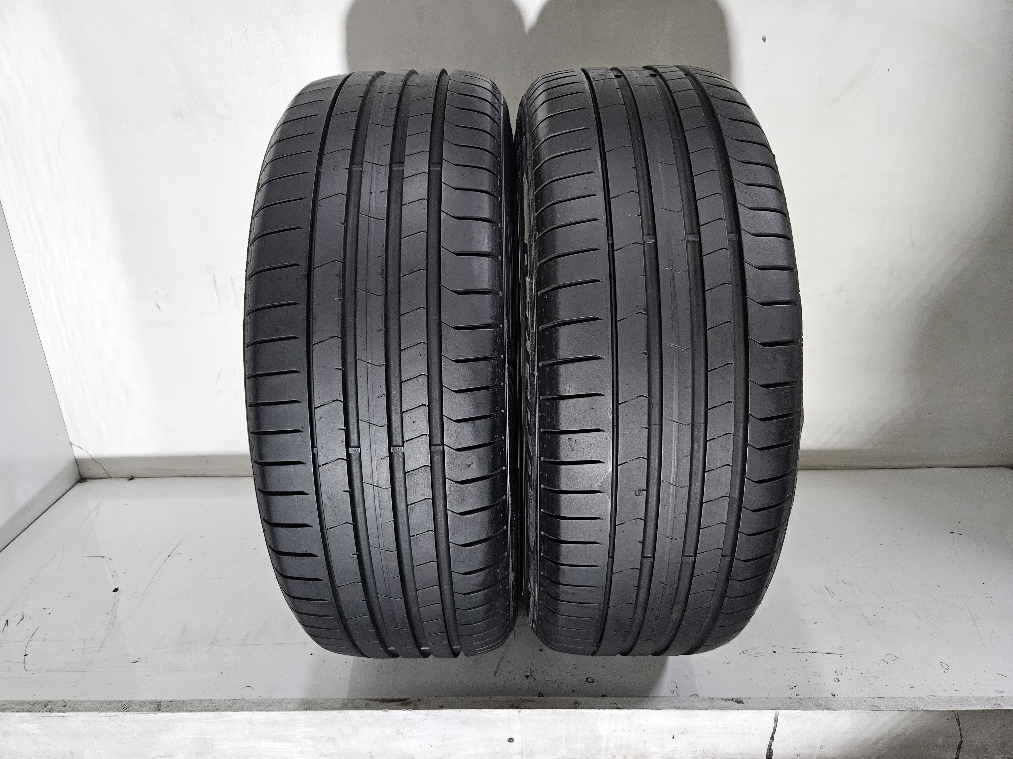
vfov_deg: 58.9
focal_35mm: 23
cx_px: 506
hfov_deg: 73.9
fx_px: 673
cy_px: 380
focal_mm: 5.4
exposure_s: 1/100
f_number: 1.8
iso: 500
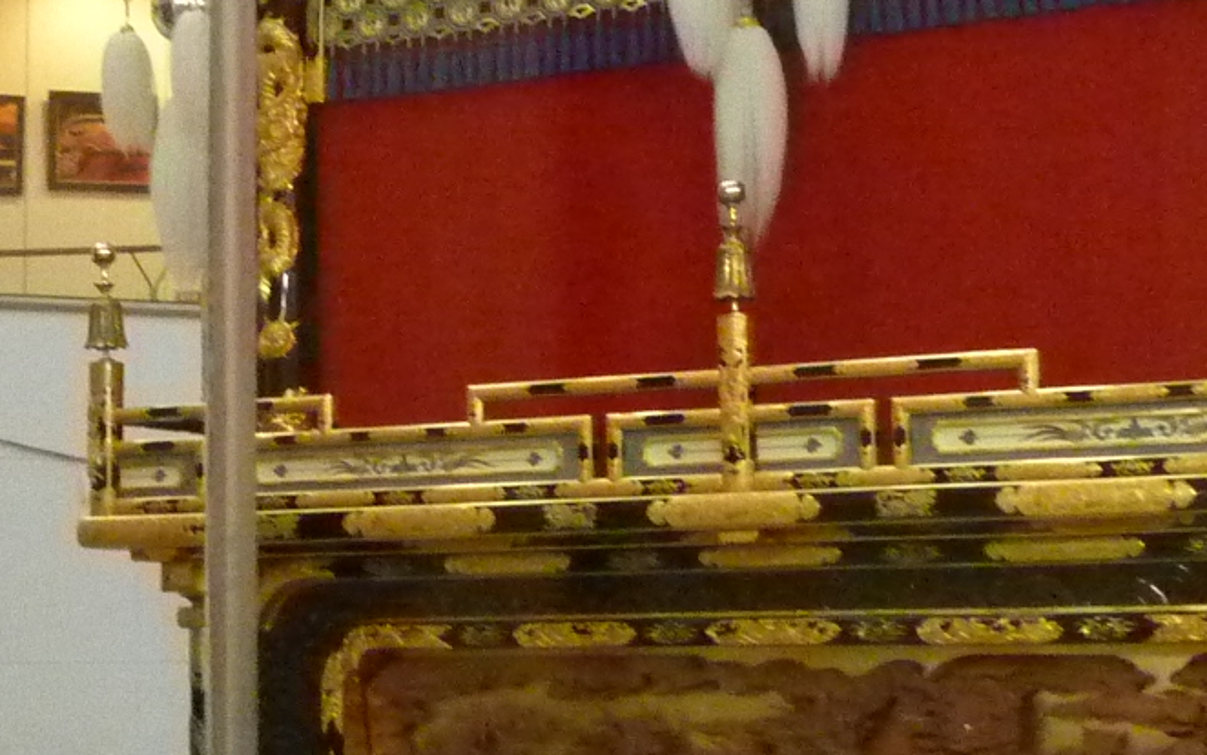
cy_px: 210
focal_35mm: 82
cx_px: 354
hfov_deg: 25.0
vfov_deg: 15.9
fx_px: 2698
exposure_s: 1/15
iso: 800
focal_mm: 4.1
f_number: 3.3
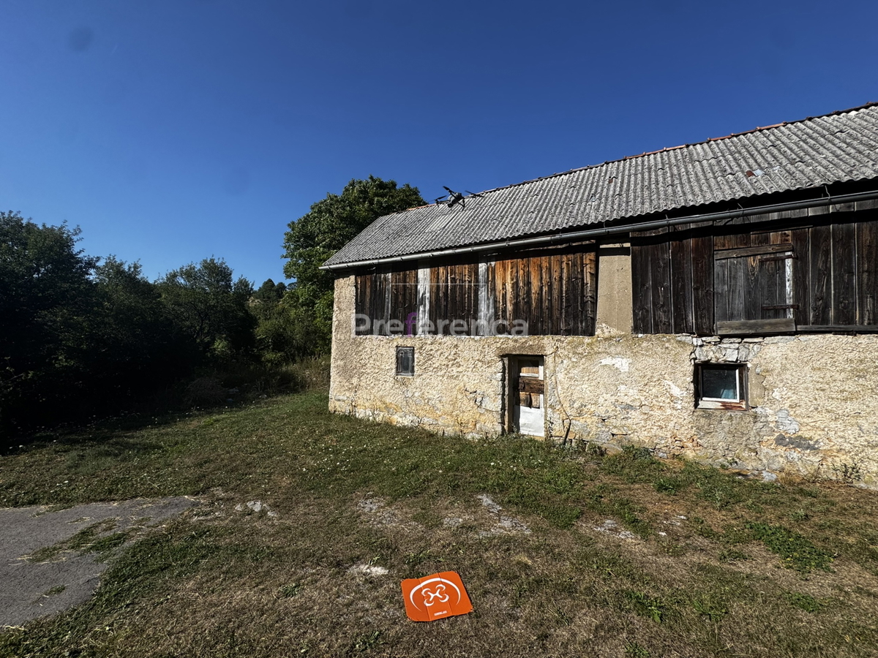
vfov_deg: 85.7
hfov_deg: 102.1
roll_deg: -1.0
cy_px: 329
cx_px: 439
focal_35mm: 14
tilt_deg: +3.5
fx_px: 355
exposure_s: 1/2494
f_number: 2.2
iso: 50
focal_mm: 2.22
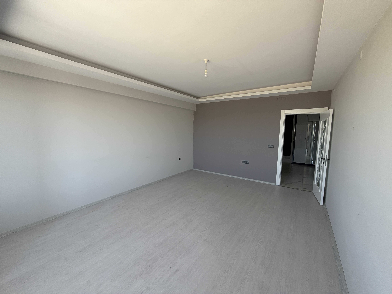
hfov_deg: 102.1
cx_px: 196
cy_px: 147
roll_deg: -0.2
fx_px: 159
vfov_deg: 85.7
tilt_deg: -5.9
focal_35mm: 14
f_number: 2.2
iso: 50
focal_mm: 2.22
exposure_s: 1/121
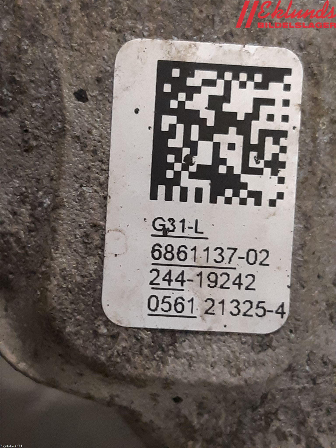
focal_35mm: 26
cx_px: 168
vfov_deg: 67.3
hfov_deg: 53.1
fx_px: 336
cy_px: 224
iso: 250
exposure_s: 1/50
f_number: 1.7
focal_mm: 3.93
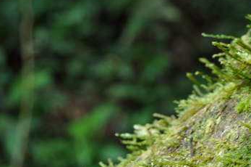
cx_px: 214
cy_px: 64
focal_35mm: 144
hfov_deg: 14.2
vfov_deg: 9.5
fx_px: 1002
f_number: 4.8
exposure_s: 1/3
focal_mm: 52
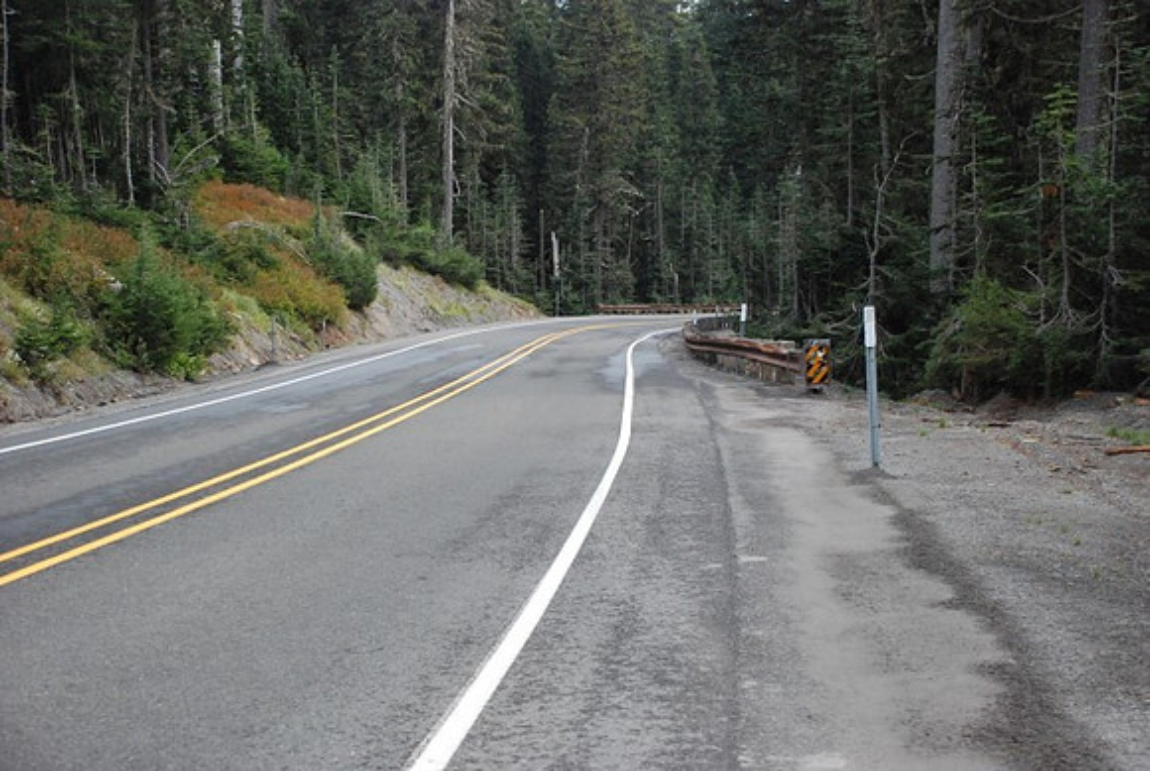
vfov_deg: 23.9
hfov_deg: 35.0
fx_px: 1824
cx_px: 575
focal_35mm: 57
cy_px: 386
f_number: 4.5
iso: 1600
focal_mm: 38
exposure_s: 1/3200
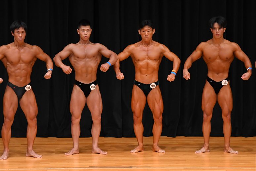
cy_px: 86
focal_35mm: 285
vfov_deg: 4.8
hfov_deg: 7.2
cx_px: 128
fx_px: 2026
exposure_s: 1/400
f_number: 5.6
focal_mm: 190
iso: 4000
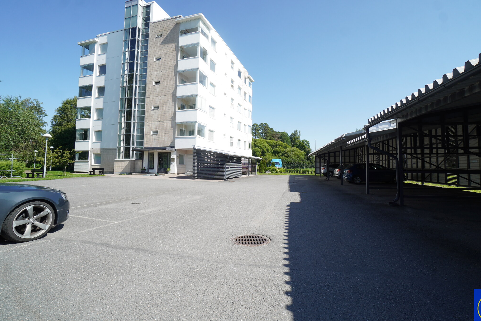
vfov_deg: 73.7
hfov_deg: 96.6
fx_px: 214
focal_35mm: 16
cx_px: 255
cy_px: 156
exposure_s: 1/200
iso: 100
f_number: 8
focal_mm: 10
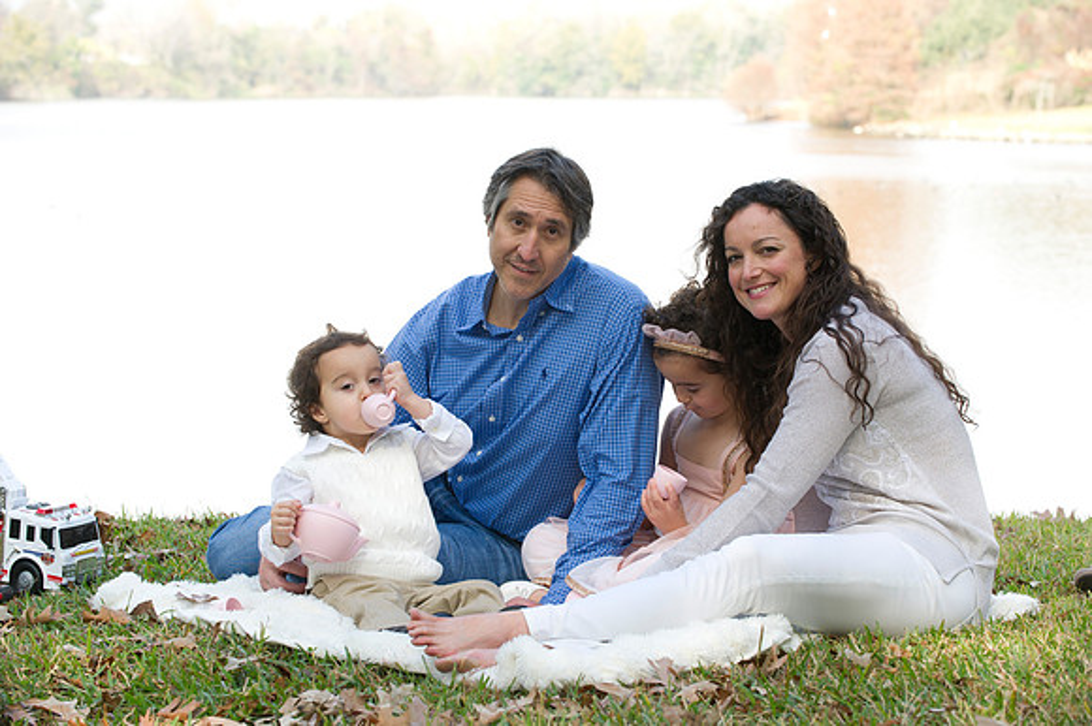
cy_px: 363
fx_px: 3092
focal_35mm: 102
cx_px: 546
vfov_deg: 13.4
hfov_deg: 20.0
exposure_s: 1/160
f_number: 5.6
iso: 200
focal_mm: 102
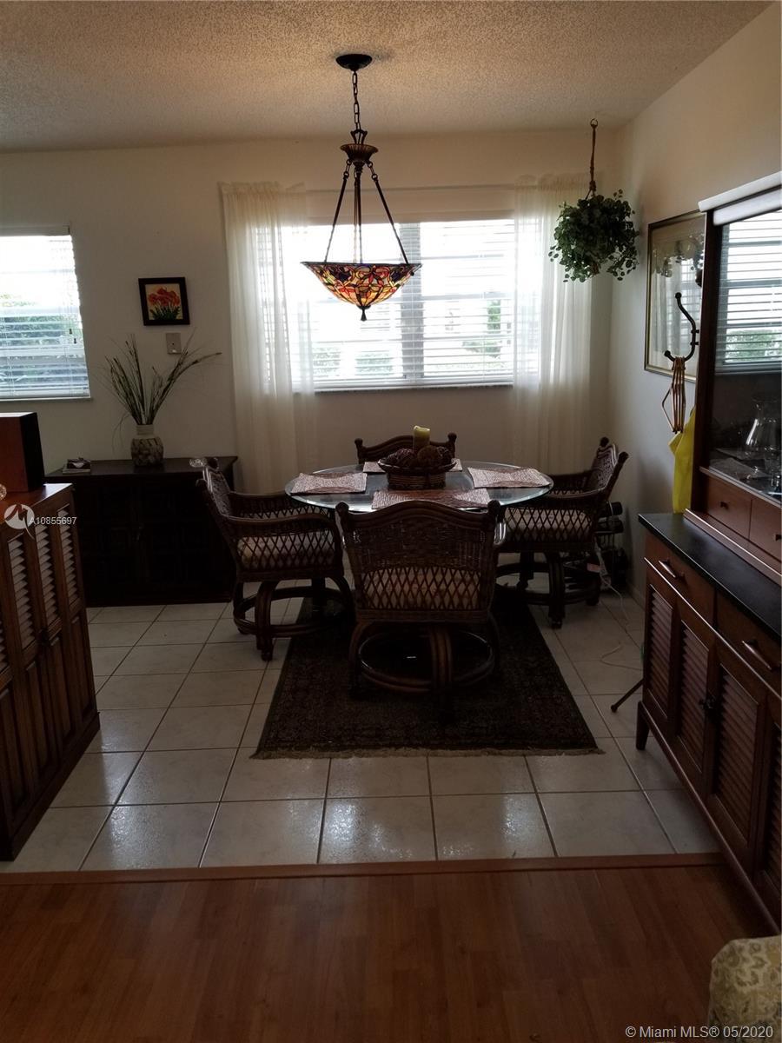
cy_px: 522
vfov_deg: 67.3
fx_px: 783
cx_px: 391
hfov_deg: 53.1
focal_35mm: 26
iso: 64
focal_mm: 4.3
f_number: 1.7
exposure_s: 1/60
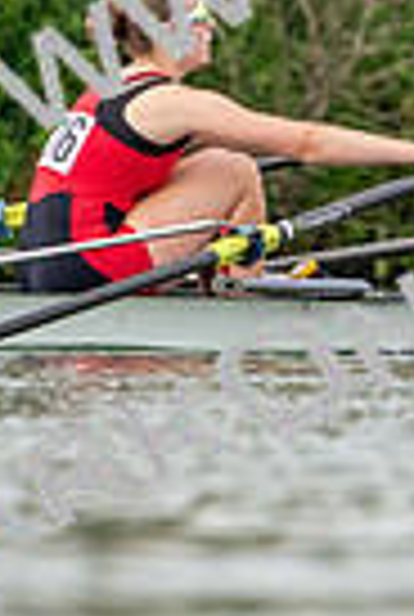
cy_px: 209
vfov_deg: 0.8
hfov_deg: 0.5
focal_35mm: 2532
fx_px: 43455
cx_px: 410
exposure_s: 1/1600
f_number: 6.3
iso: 640
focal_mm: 600
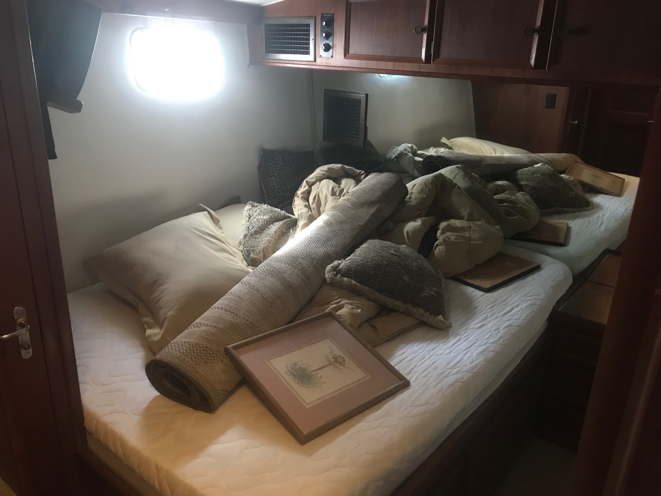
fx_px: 535
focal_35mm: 28
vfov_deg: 49.7
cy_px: 248
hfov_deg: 63.4
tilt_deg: -21.9
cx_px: 330
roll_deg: -1.7
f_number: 1.8
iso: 100
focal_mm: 3.99
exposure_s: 1/13
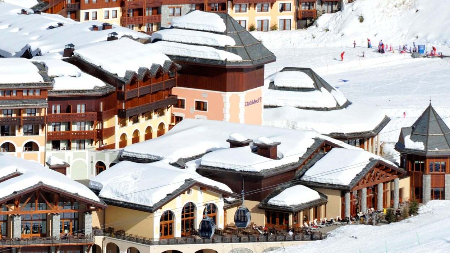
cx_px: 42
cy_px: 37
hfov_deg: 3.4
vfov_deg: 1.9
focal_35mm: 642
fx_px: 7660
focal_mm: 300
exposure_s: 1/500
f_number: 11
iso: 200
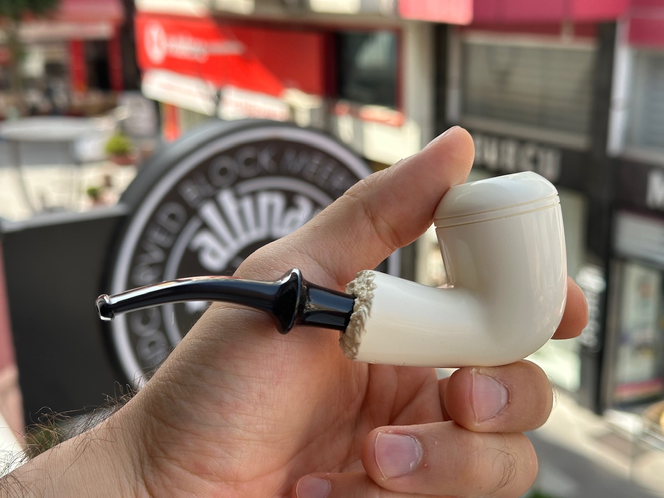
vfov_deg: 30.3
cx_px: 332
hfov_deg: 39.7
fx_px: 921
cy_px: 249
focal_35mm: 48
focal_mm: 6.86
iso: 64
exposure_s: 1/681
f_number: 1.78
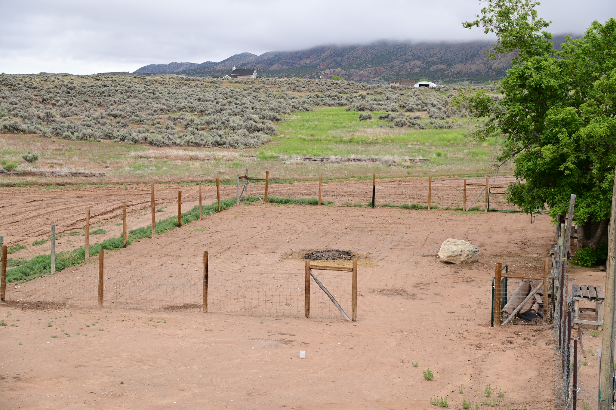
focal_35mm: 62
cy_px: 205
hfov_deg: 32.4
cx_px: 308
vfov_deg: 21.9
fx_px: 1060
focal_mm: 62
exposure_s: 1/100
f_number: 5
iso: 100
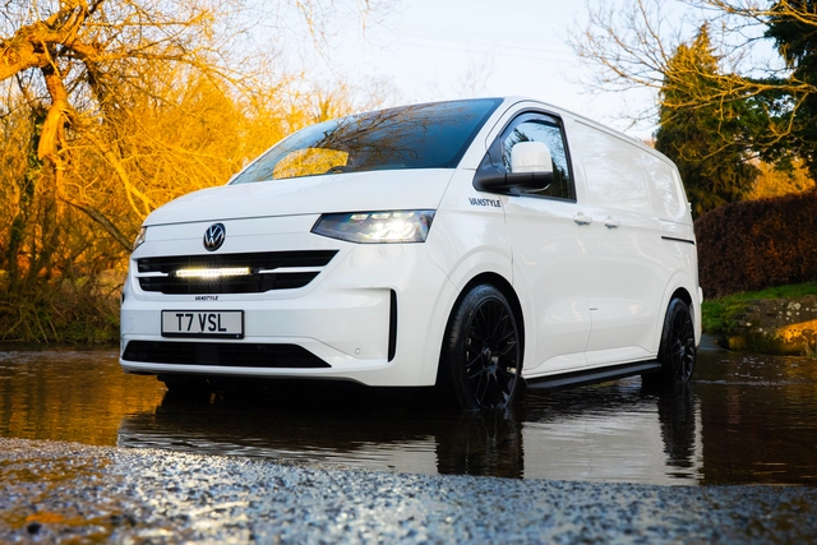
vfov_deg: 34.2
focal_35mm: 39
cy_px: 272
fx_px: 885
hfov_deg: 49.5
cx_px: 408
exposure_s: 1/80
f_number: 10
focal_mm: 39
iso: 500
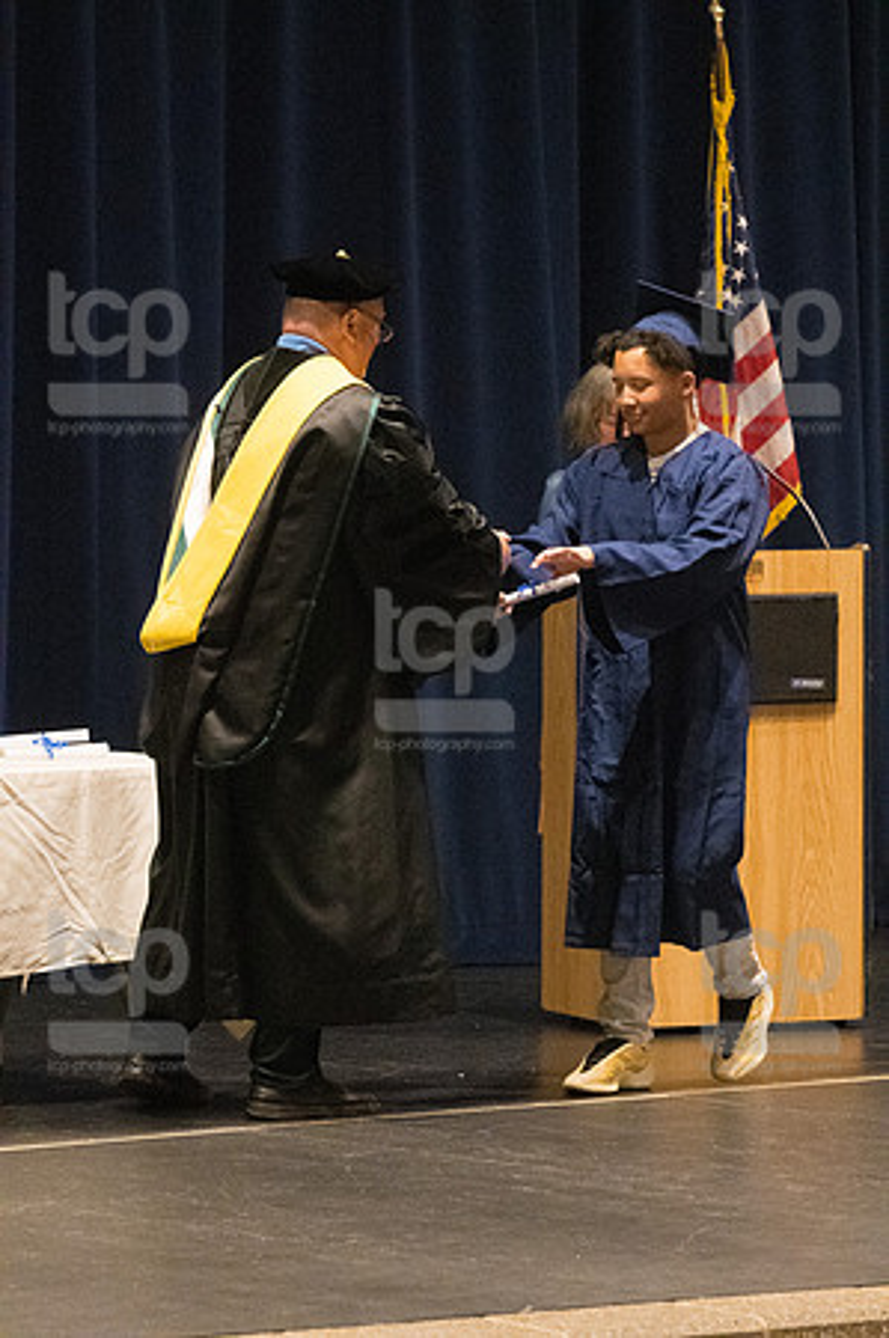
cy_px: 669
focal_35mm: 217
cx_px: 444
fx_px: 8056
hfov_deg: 6.3
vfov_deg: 9.5
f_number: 4.5
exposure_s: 1/250
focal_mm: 145
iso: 8000
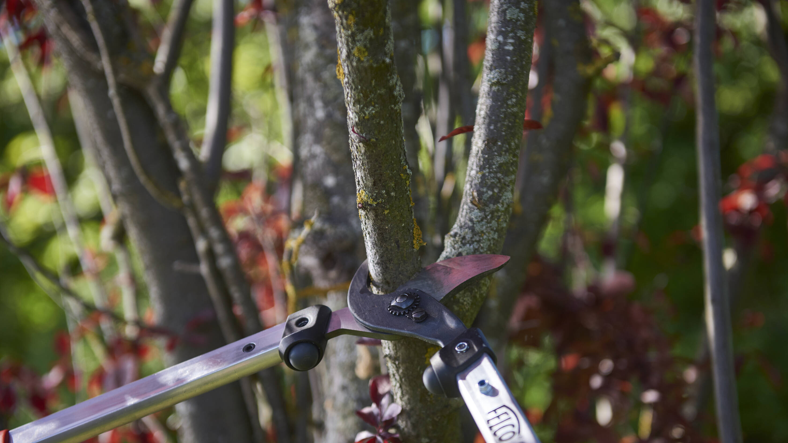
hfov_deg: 28.2
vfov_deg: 16.1
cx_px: 403
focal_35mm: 75
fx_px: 1567
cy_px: 261
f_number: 3.2
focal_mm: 70
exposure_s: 1/125
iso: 200
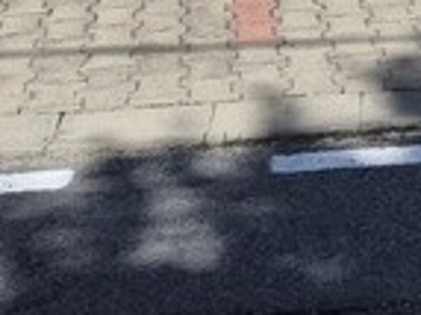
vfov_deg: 8.4
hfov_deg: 11.3
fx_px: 2005
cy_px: -380
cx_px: 724
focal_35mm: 165
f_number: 1.8
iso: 25
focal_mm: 5.4
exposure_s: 1/2344
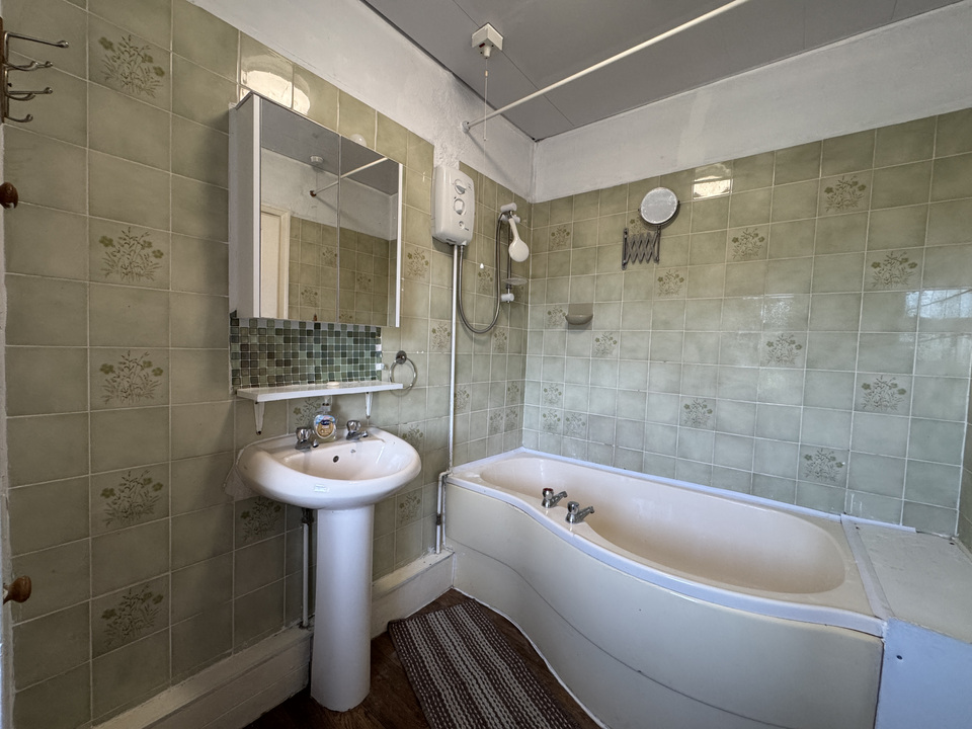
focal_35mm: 14
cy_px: 364
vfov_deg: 85.7
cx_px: 486
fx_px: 393
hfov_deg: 102.1
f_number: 2.2
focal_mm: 2.22
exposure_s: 1/99
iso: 250
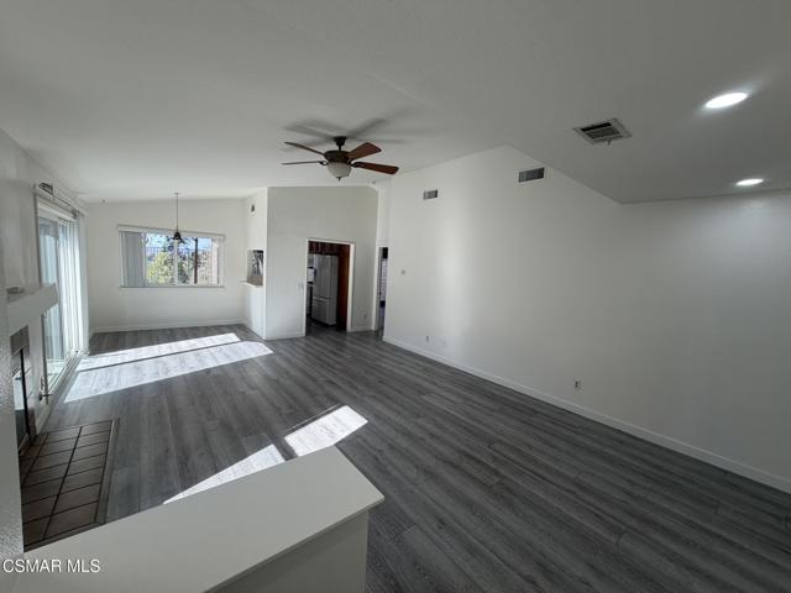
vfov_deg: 85.7
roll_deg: -3.5
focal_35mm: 14
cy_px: 296
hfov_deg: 102.1
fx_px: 320
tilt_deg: -8.4
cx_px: 396
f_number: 2.2
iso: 40
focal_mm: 2.22
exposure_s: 1/120
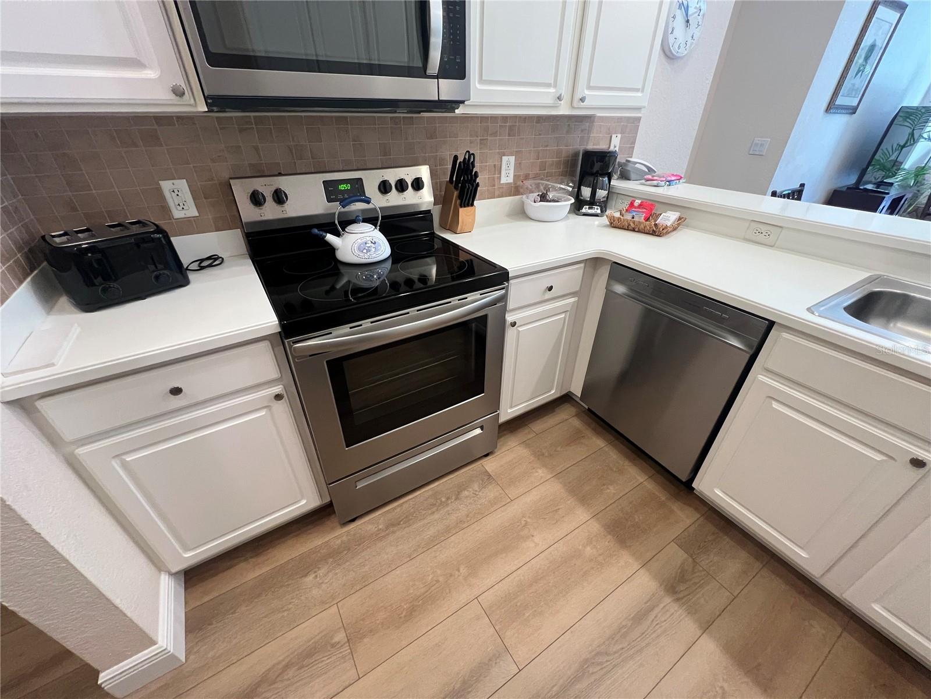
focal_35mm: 13
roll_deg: +0.0
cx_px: 466
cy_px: 350
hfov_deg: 106.2
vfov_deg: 89.9
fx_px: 350
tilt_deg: -32.1
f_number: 1.8
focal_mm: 1.57
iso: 400
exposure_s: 1/60
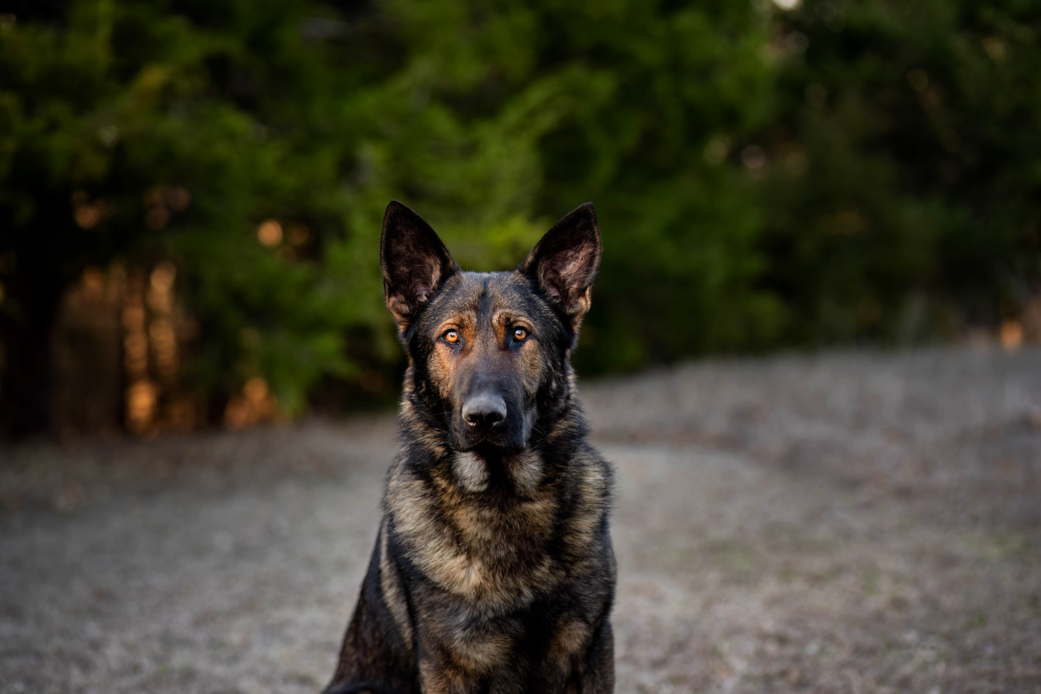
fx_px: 2458
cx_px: 520
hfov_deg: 23.9
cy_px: 347
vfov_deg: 16.1
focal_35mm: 85
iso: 160
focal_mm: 85
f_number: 2.8
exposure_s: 1/250
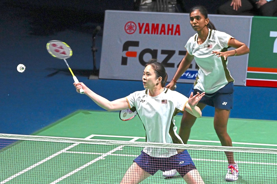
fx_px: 2154
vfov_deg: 4.9
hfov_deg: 7.4
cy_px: 92
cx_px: 138
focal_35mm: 280
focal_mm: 280
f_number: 5.6
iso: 3200
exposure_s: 1/640
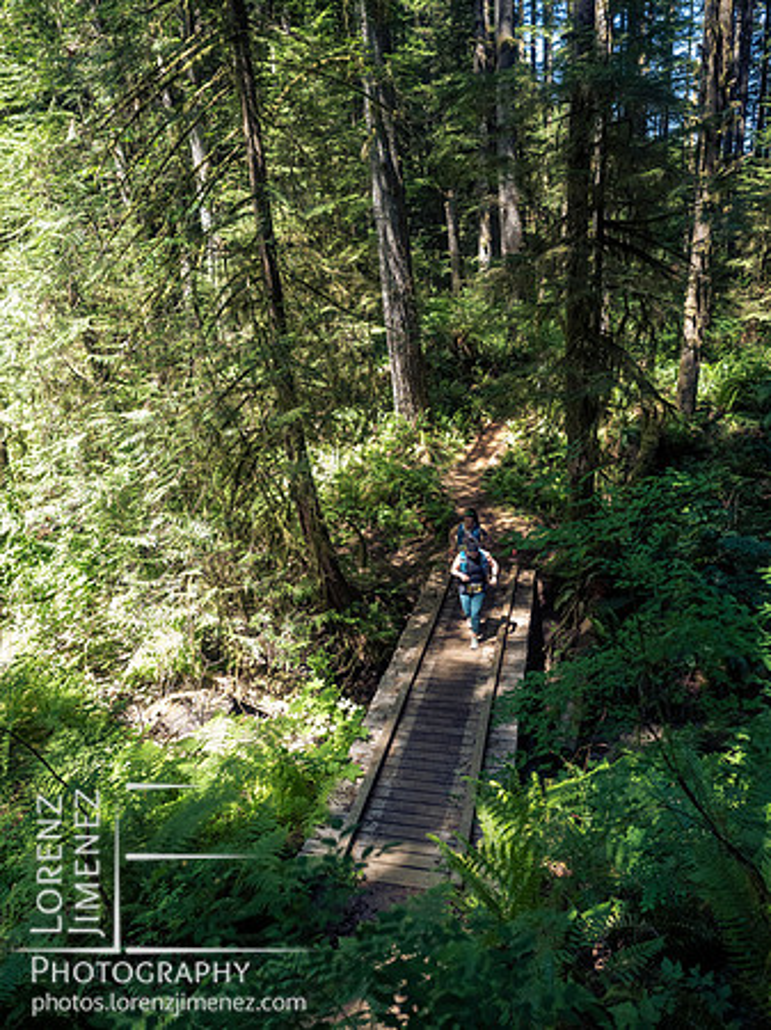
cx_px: 386
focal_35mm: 24
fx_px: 713
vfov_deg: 71.6
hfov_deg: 56.8
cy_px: 515
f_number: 2.8
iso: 800
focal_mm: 12
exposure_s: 1/800
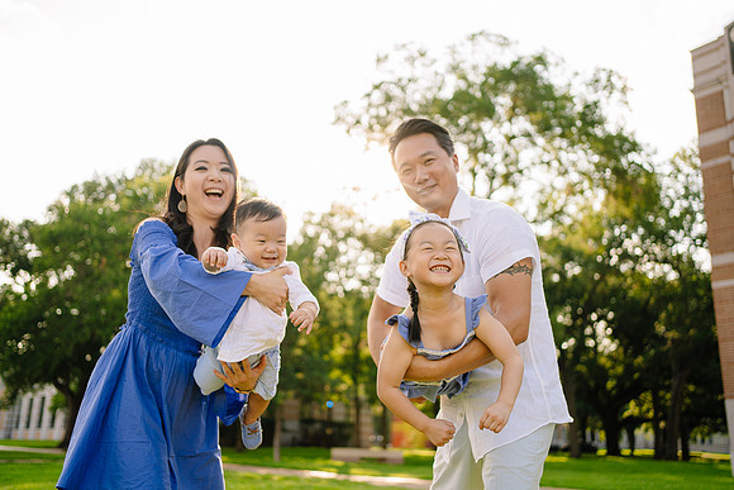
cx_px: 367
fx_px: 714
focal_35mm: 35
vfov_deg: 37.9
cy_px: 245
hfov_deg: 54.4
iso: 250
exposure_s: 1/1600
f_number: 2.2
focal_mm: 35
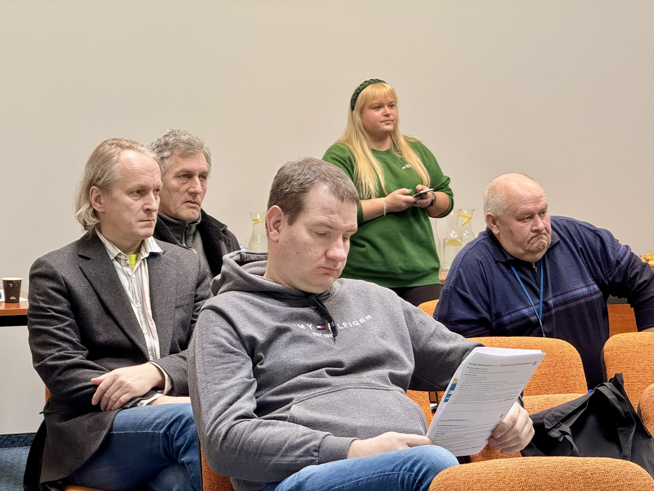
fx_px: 2267
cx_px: 327
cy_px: 246
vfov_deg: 12.3
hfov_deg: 16.4
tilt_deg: -3.2
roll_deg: -0.1
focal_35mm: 120
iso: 250
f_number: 2.8
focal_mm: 15.66
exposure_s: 1/50
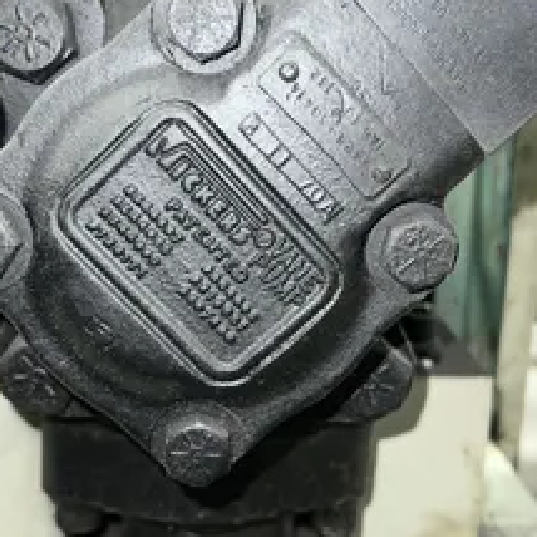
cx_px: 251
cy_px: 256
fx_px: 755
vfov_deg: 39.2
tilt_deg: -13.2
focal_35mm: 43
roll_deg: -2.1
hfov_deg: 39.2
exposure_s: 1/24
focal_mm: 5.7
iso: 40
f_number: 1.5
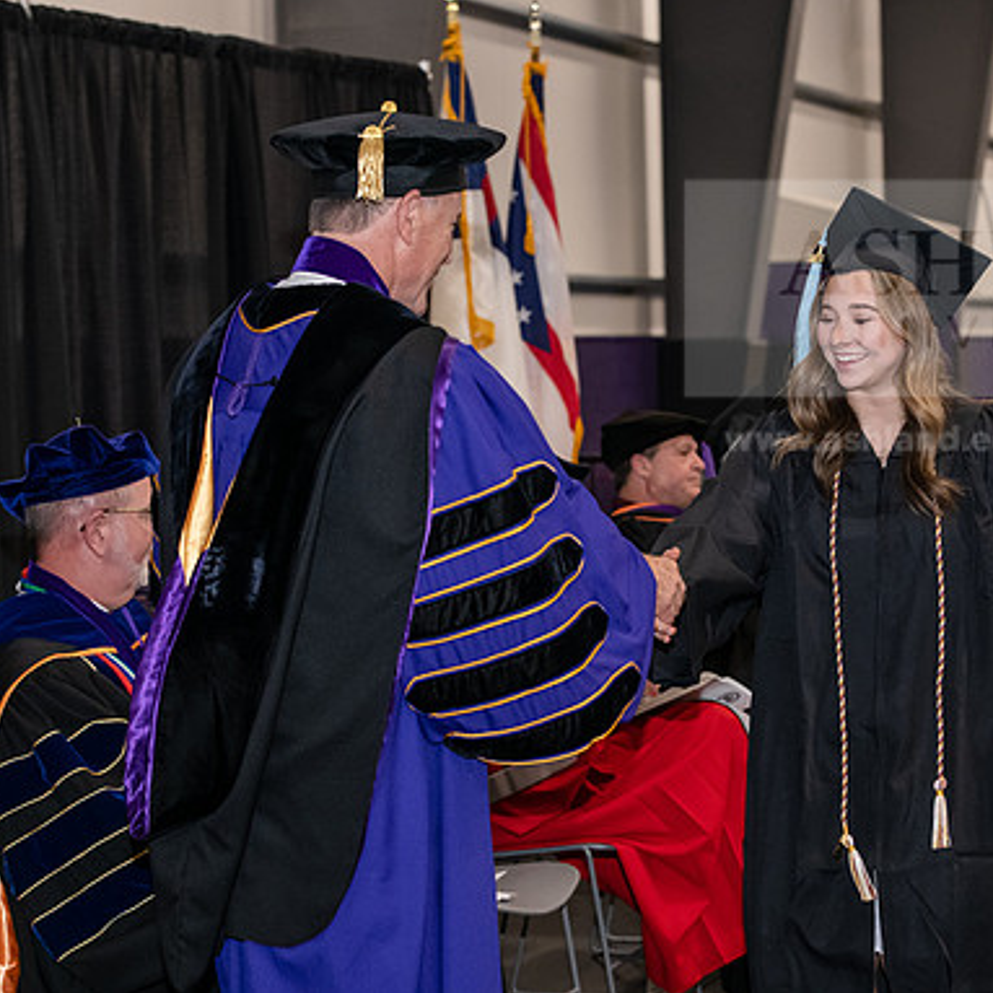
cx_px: 607
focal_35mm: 90
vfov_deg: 19.3
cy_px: 494
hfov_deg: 19.3
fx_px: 2921
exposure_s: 1/200
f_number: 5
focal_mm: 70
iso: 2500
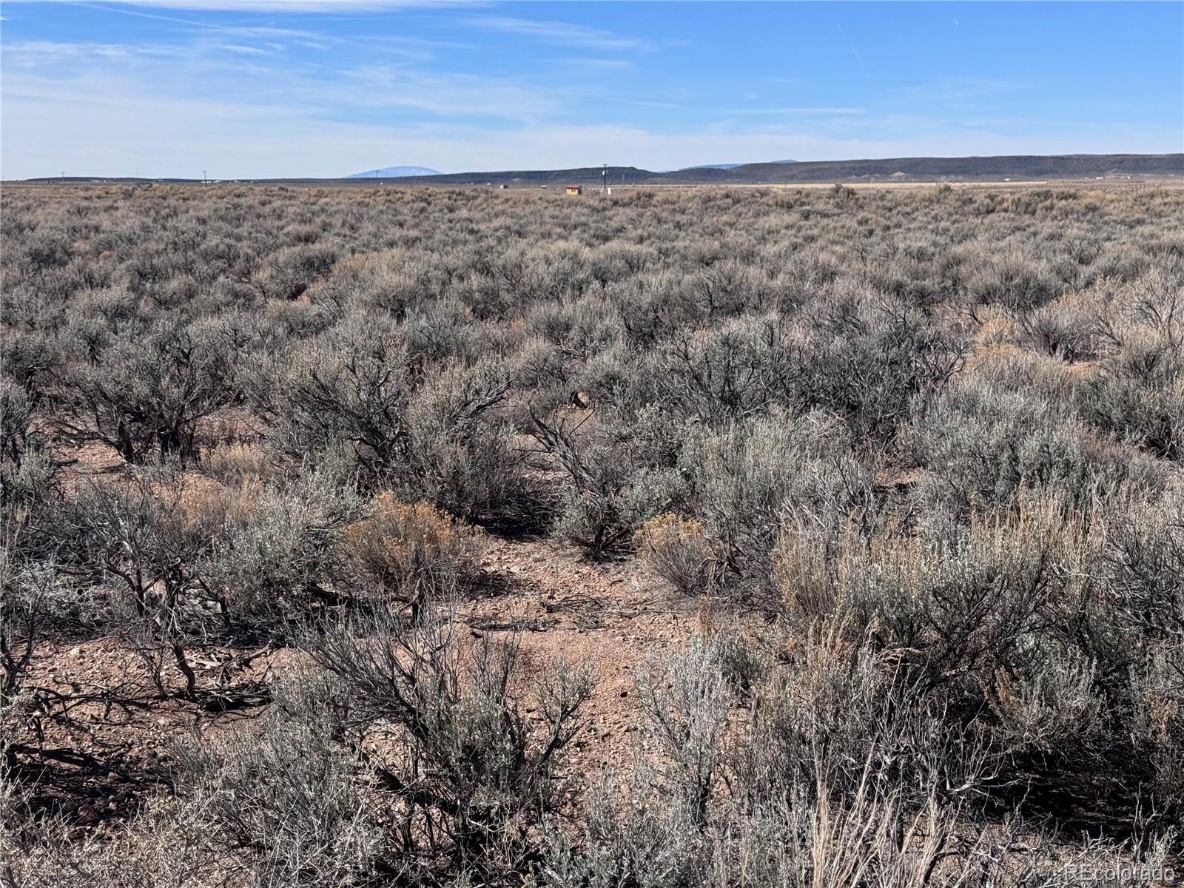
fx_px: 1642
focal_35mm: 48
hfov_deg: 39.7
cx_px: 592
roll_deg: +0.7
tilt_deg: -9.9
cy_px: 444
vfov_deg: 30.3
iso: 64
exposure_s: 1/4975
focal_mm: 6.76
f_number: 1.78
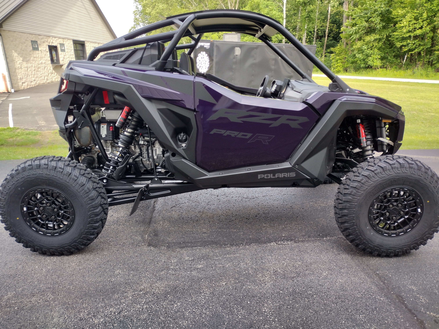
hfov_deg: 65.3
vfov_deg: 51.4
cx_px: 220
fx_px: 342
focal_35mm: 27
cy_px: 164
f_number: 1.7
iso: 100
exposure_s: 1/360
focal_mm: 4.71
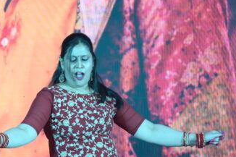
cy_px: 186
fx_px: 1441
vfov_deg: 6.2
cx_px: -56
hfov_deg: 9.2
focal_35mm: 220
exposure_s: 1/160
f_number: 4.5
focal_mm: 70
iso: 1250
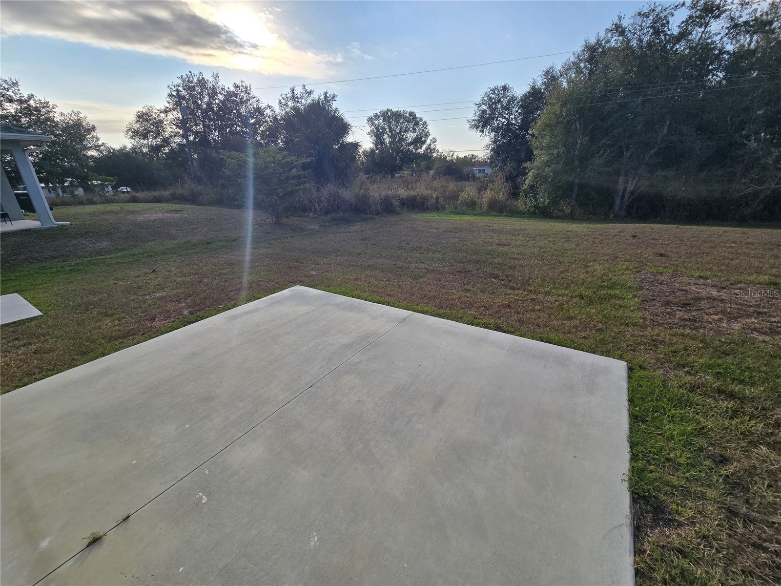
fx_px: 293
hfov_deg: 106.2
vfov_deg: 89.9
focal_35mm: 13
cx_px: 390
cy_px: 293
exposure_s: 1/3084
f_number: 2.2
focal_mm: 2.2
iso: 50
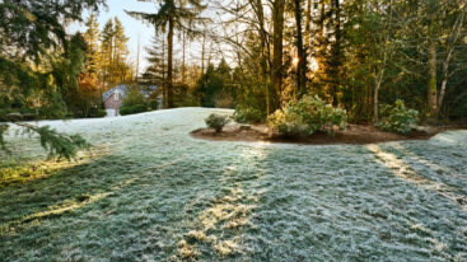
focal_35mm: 18
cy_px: 109
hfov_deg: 92.7
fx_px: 223
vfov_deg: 60.6
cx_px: 225
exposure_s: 1/12
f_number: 11
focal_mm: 10
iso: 200
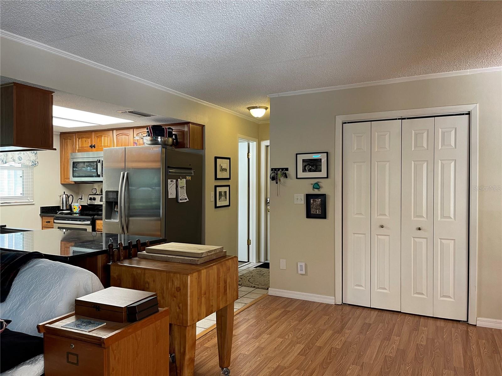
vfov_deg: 54.9
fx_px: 363
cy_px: 188
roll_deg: +0.2
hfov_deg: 69.4
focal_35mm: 25
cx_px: 251
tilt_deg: -2.6
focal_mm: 5.1
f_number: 1.6
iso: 125
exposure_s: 1/60
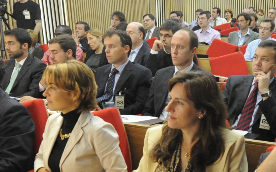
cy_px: 129
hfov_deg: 43.5
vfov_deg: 28.8
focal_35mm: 44
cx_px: 215
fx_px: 331
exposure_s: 1/80
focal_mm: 14
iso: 10000
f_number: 4
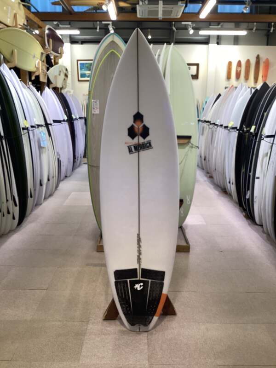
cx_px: 138
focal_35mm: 31
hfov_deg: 45.4
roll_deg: +0.0
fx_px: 330
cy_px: 184
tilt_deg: -12.7
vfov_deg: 58.4
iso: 80
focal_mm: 3.3
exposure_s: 1/50
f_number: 2.4
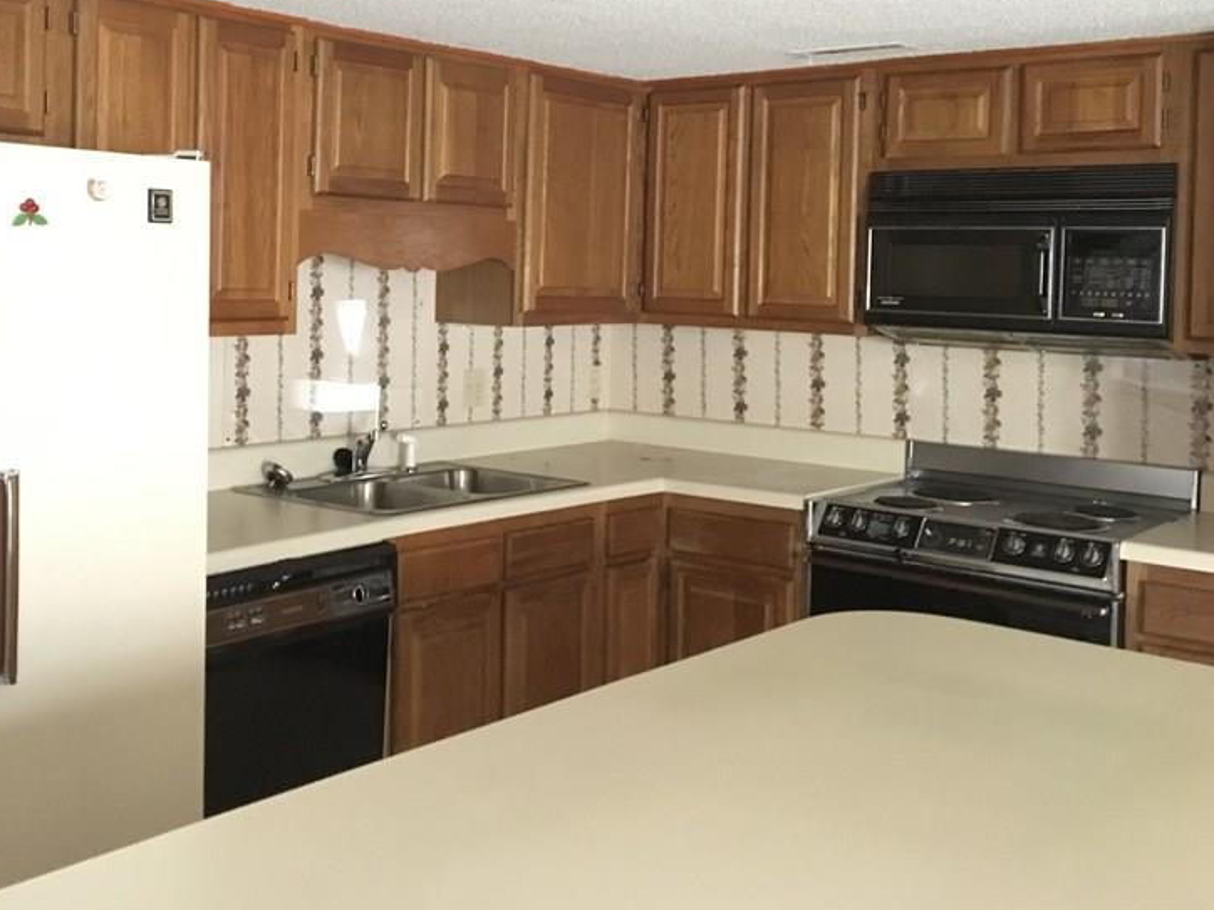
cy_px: 297
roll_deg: -0.4
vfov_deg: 34.8
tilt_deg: -2.1
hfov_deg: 45.1
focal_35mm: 41
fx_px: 1438
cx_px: 409
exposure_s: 1/15
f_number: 2.2
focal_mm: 4.15
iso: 640
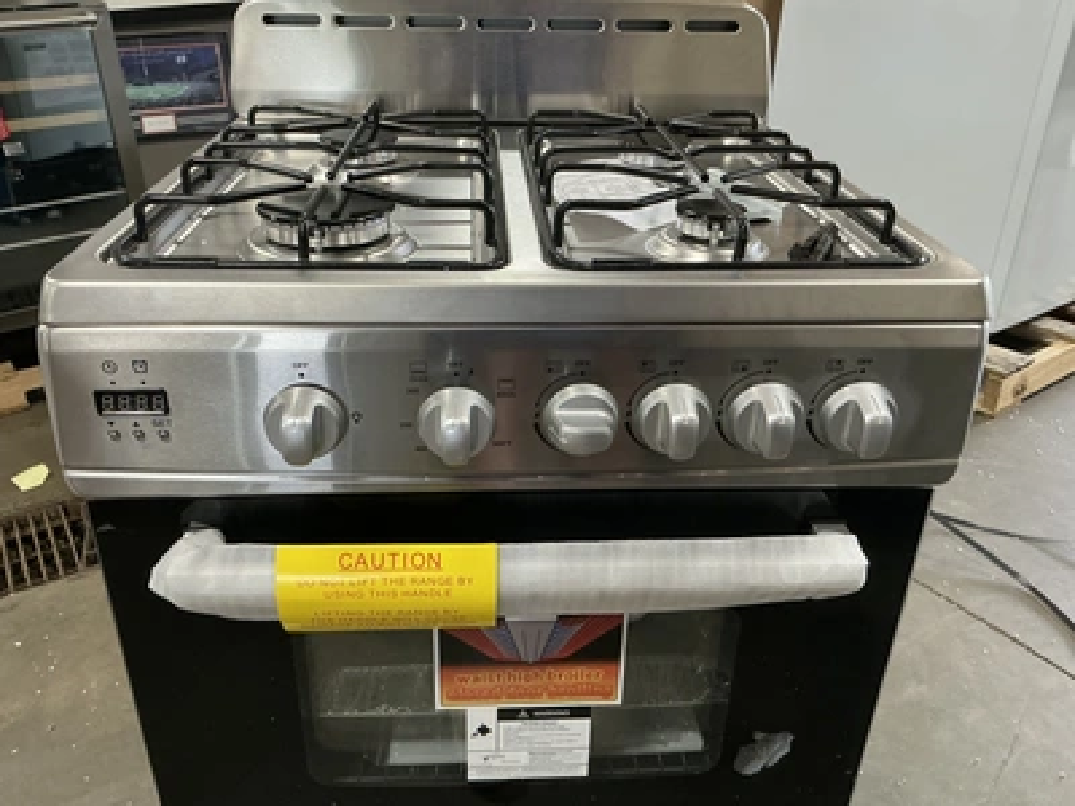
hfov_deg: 63.4
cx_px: 538
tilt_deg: -27.6
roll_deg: +0.7
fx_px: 870
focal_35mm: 28
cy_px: 403
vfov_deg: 49.7
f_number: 1.8
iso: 200
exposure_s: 1/40
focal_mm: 3
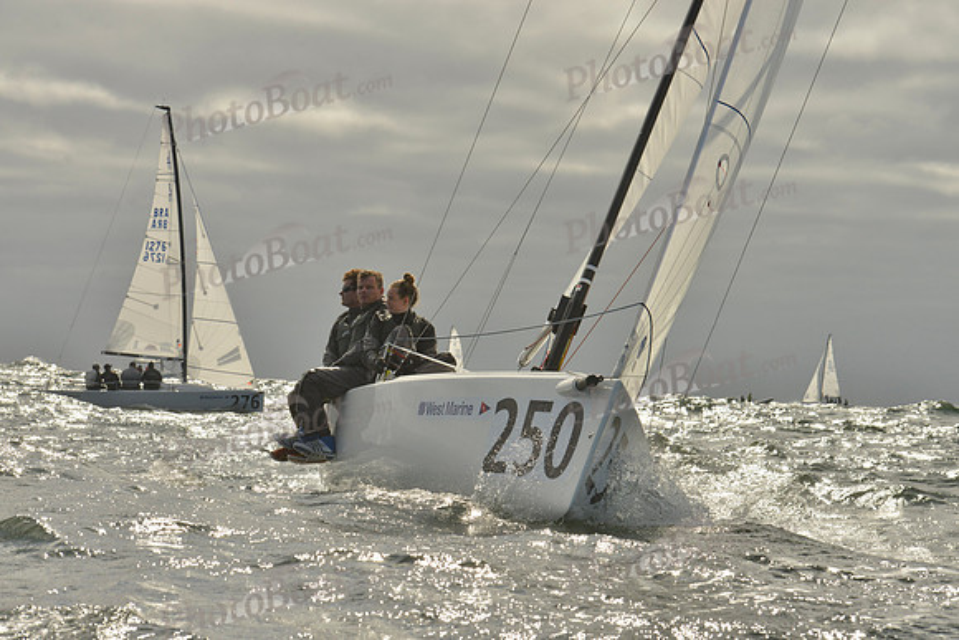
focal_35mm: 98
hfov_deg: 20.8
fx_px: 2611
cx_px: 480
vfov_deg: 14.0
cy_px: 320
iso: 400
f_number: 13
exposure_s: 1/2000
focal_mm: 98
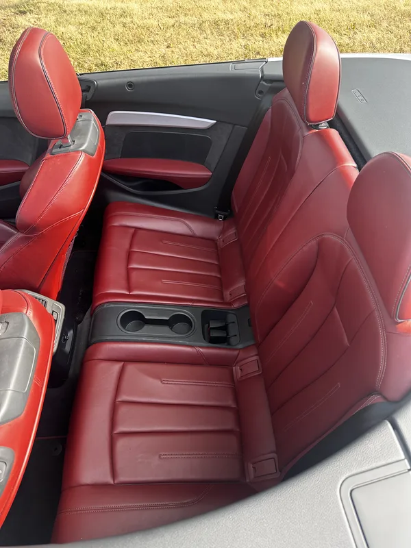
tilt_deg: -50.0
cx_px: 206
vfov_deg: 71.6
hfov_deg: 56.8
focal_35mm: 24
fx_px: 380
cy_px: 274
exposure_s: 1/292
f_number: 1.78
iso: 80
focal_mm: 6.86
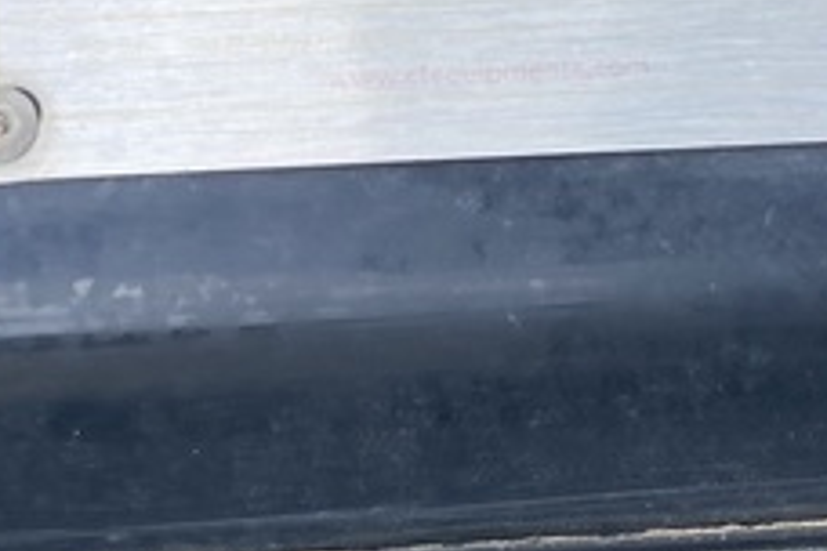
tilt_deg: -44.8
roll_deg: -1.5
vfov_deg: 14.1
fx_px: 2182
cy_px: -51
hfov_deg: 21.3
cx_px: 588
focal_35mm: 95
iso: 32
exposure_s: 1/890
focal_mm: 4.25
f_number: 1.8
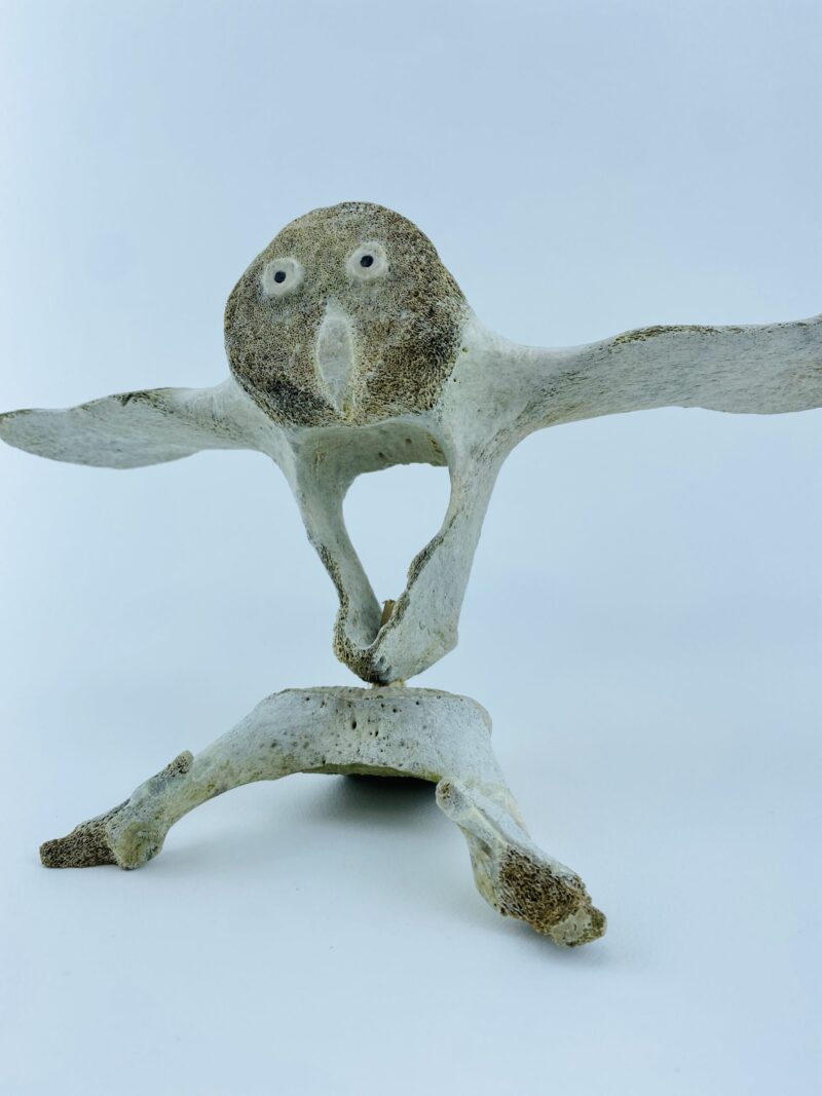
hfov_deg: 53.1
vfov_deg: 67.3
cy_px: 548
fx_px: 823
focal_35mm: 26
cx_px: 411
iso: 32
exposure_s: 1/833
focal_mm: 4.25
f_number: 1.8
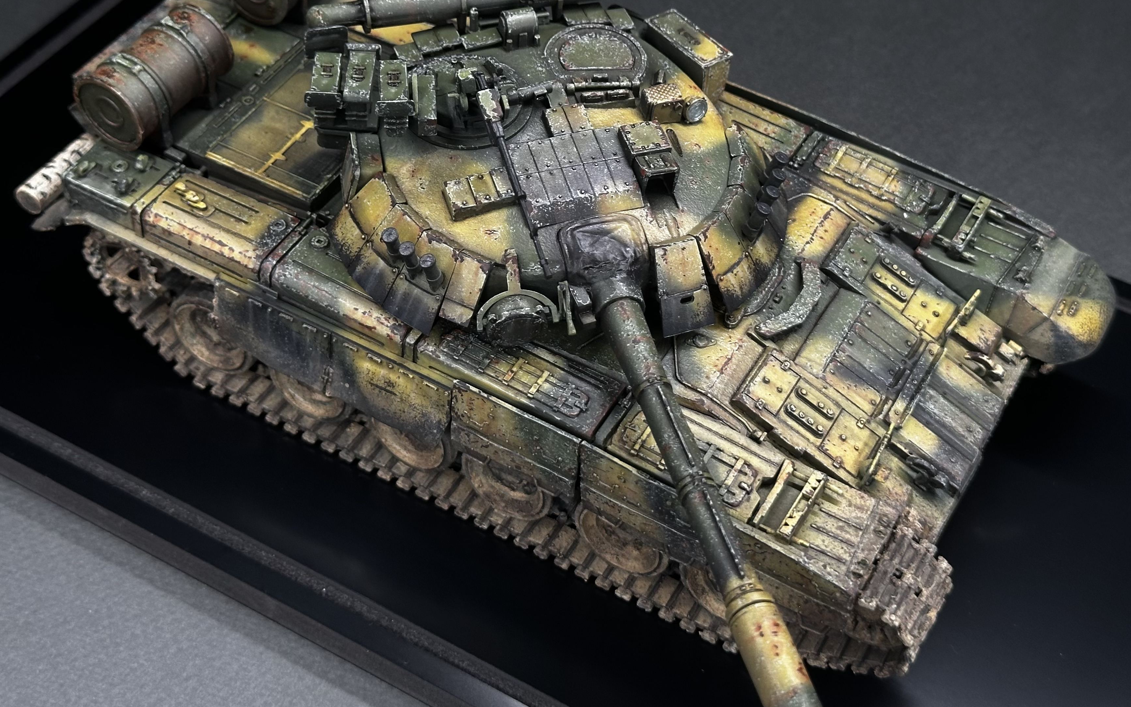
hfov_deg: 39.6
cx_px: 566
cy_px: 292
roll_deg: -3.2
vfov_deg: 25.3
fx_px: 1572
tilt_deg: -44.4
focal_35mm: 51
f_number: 1.78
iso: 100
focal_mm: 6.86
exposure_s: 1/100
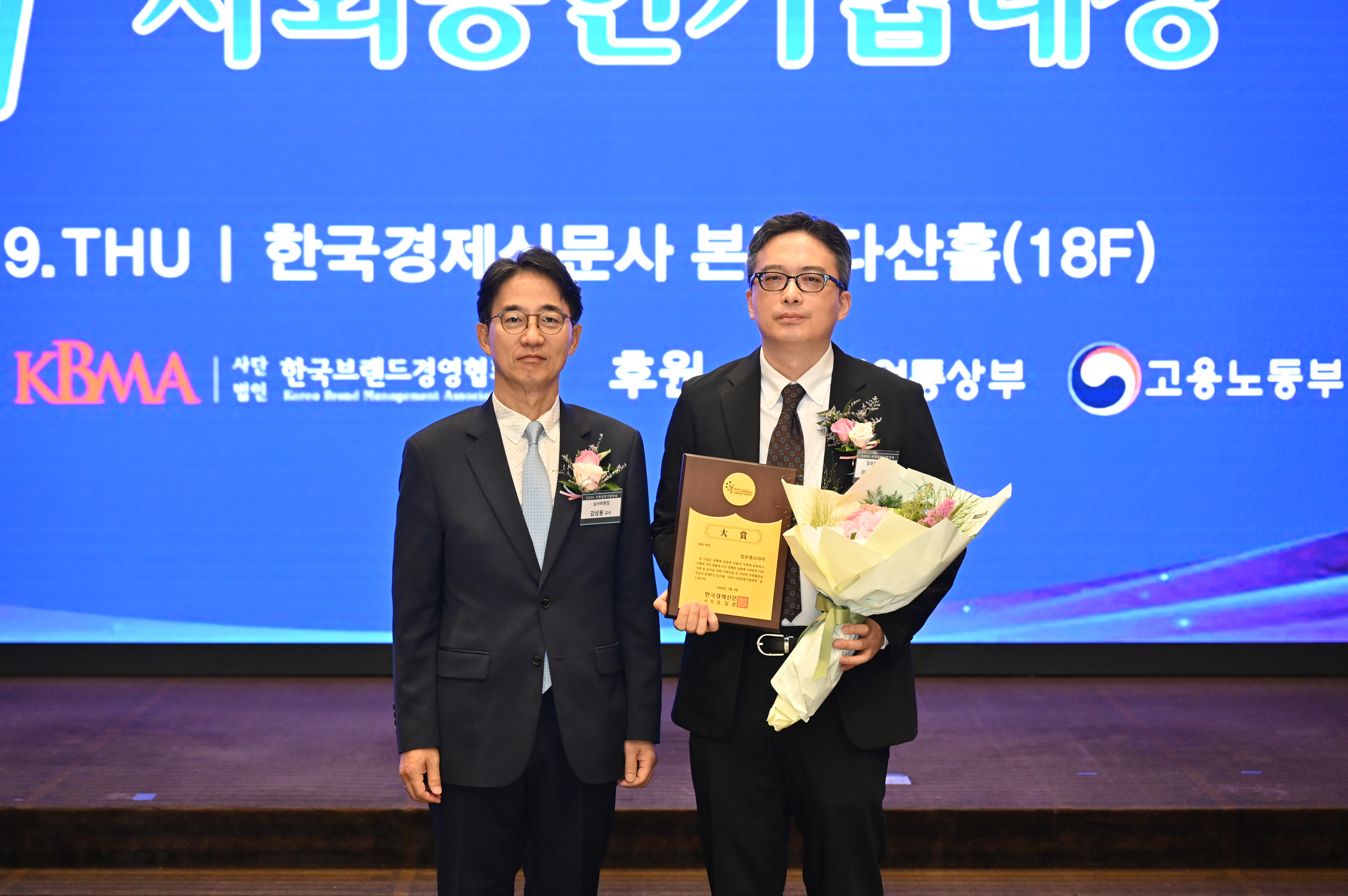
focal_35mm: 84
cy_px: 448
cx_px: 674
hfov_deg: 24.2
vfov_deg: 16.2
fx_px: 3143
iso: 3200
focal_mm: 84
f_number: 4
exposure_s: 1/125
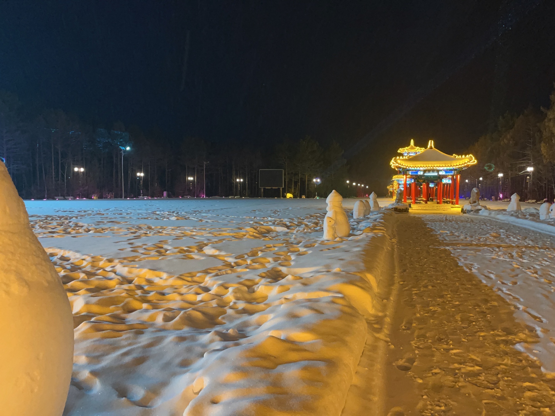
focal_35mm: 26
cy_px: 208
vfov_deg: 53.1
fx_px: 417
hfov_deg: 67.3
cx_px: 278
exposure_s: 1/34
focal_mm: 5.1
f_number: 1.6
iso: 640
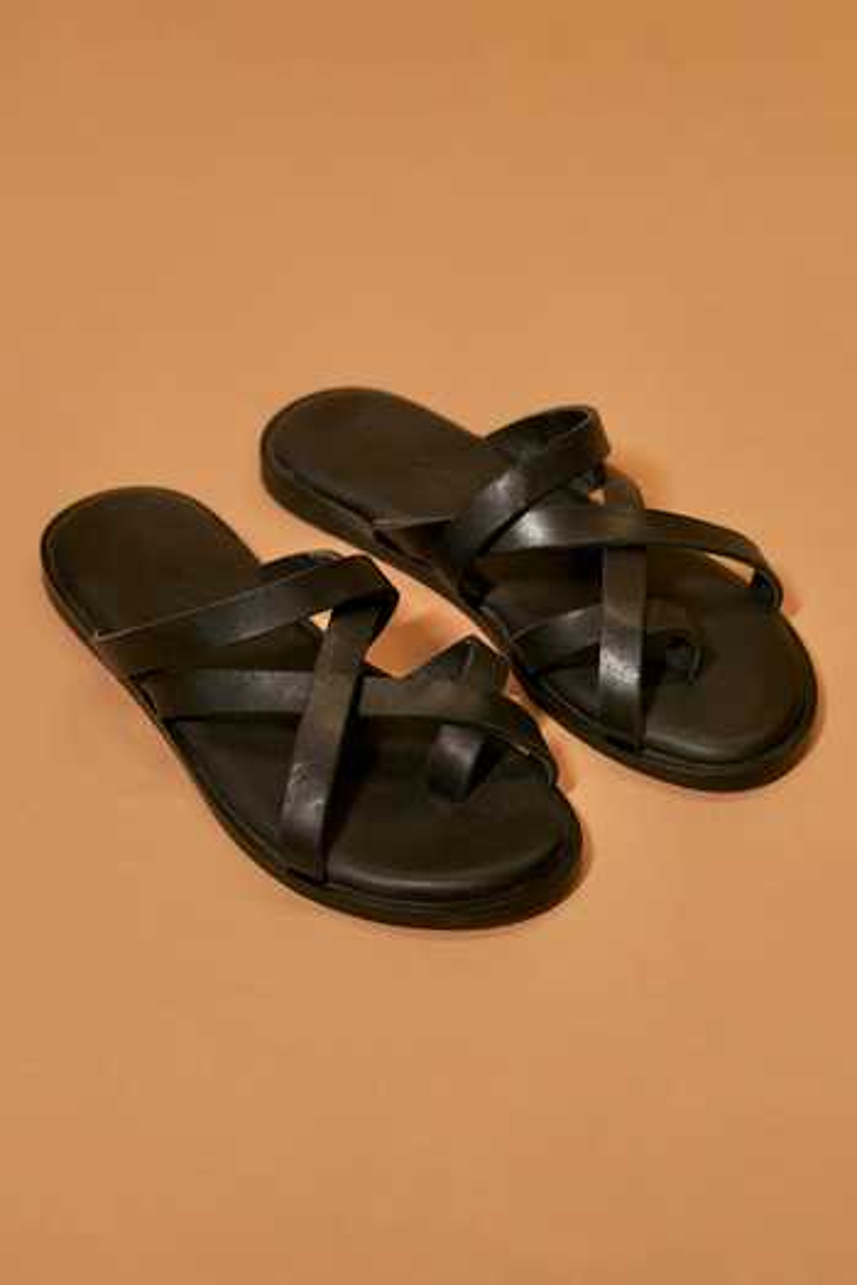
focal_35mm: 50
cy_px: 642
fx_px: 1785
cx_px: 428
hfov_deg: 27.0
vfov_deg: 39.6
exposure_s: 1/125
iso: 800
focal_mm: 50
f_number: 3.2
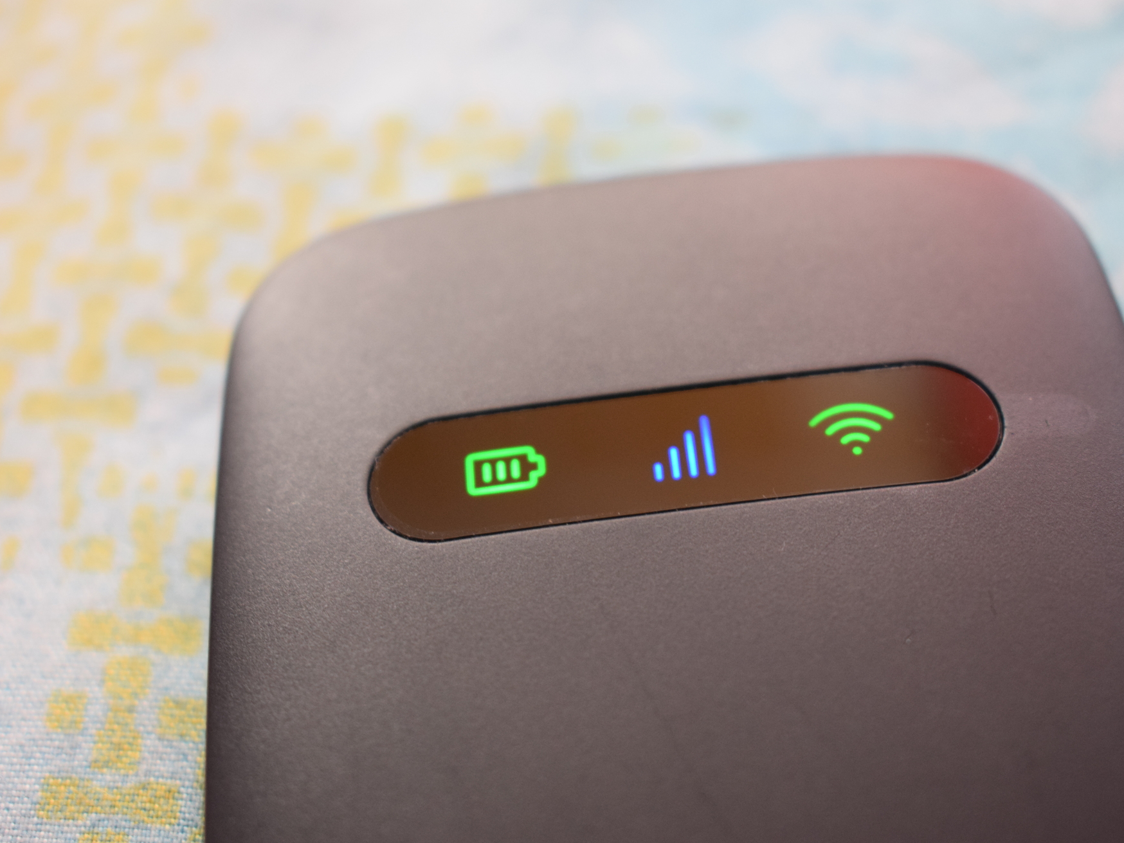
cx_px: 626
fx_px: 2143
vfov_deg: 22.3
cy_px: 416
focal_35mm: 66
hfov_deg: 29.4
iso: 1100
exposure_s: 1/60
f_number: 5
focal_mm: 40
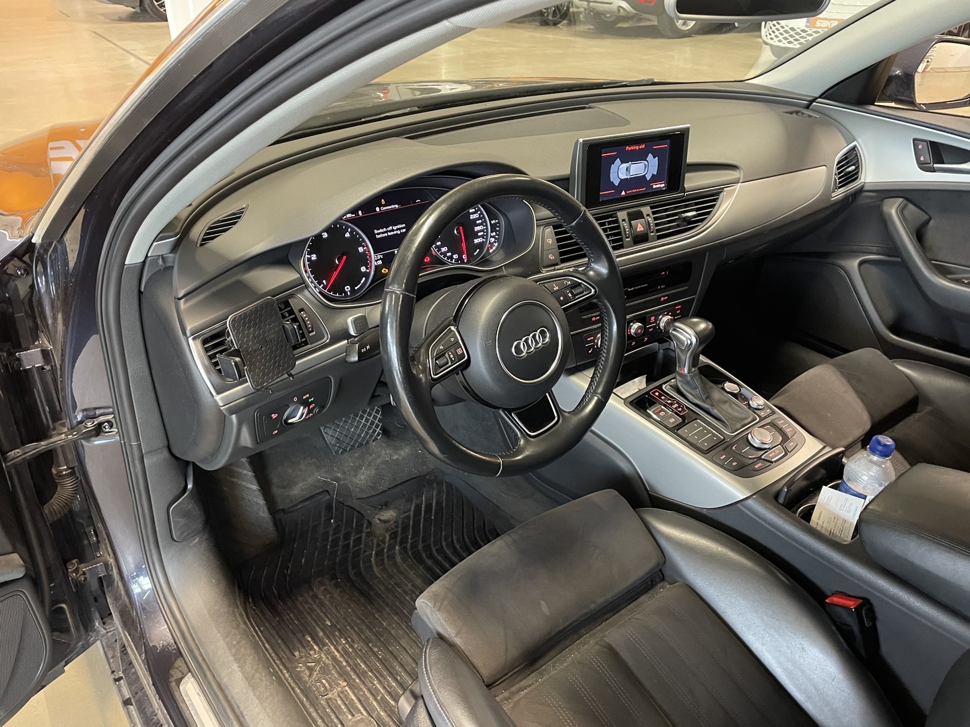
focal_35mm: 26
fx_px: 729
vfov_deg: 53.1
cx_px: 485
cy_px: 364
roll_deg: +0.0
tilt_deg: -29.7
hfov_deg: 67.3
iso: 500
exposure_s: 1/52
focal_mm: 4.2
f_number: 1.6
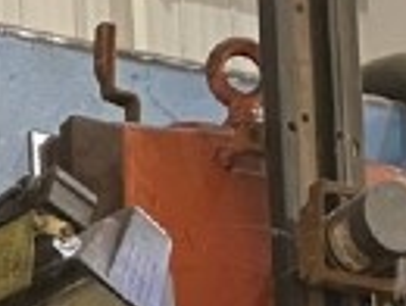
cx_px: -278
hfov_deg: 9.8
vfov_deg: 6.9
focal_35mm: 192
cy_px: 977
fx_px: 2256
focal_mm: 5.1
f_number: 1.6
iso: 640
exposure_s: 1/40
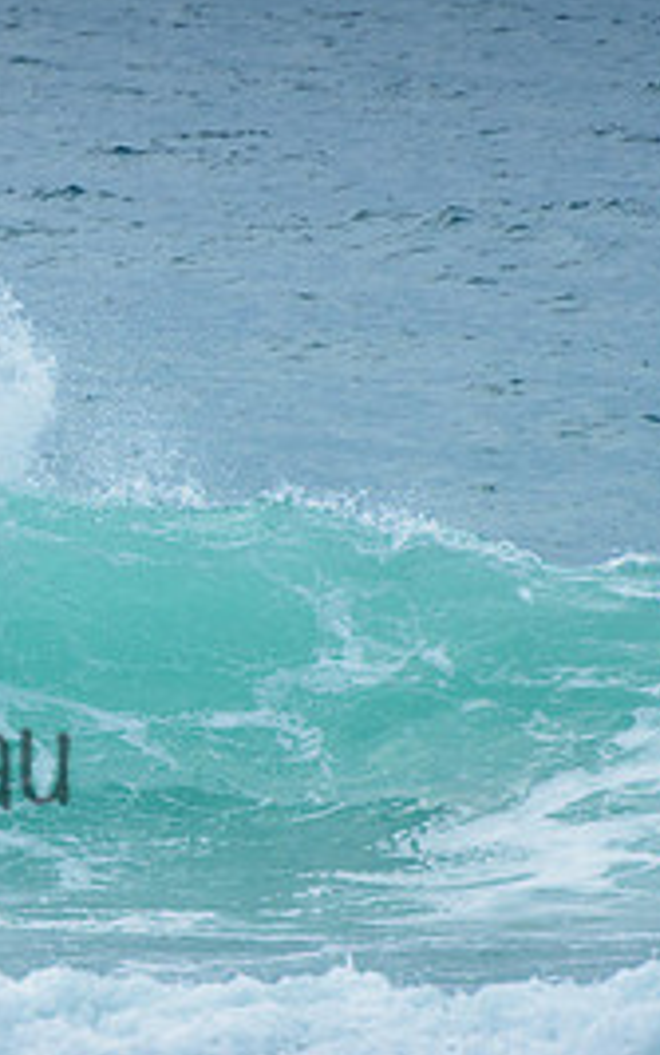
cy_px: 562
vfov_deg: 1.9
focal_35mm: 1085
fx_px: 31209
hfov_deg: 1.2
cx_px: -286
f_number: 8
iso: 500
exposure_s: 1/1600
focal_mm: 400
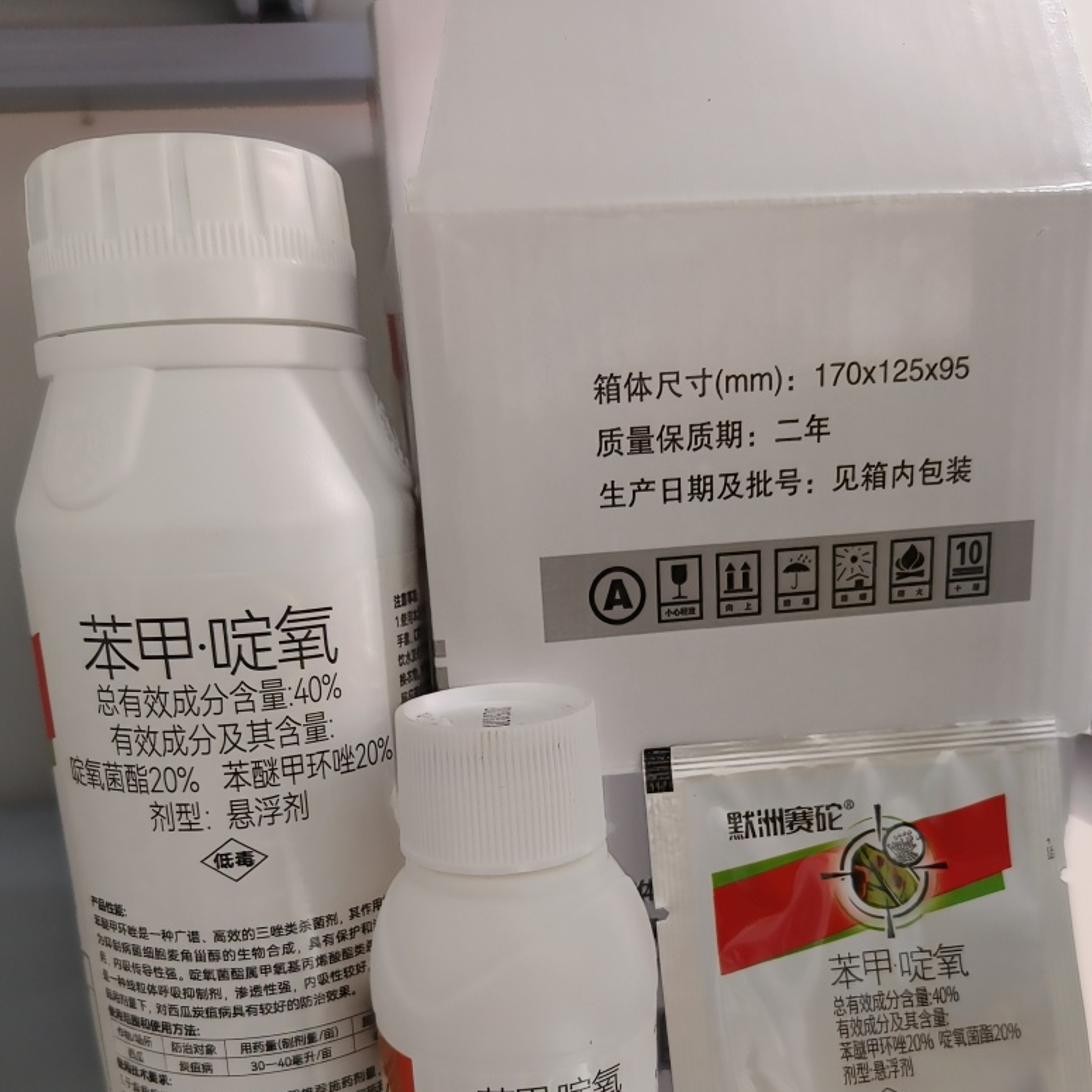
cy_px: 735
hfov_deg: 57.3
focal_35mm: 28
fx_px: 999
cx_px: 550
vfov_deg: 56.0
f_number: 1.88
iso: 606
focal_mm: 5.56
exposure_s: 1/100
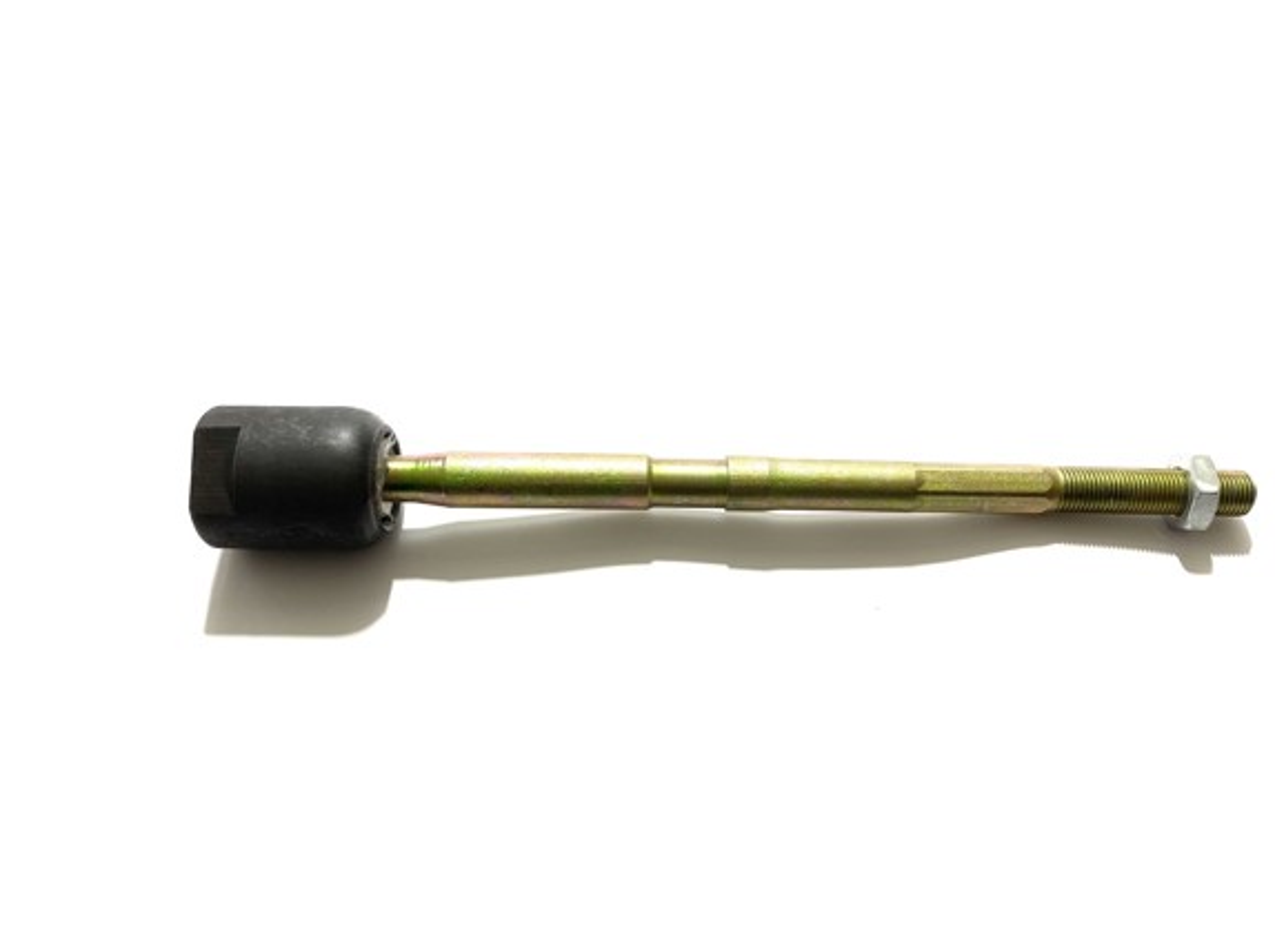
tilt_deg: -62.1
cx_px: 709
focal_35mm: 29
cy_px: 505
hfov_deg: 61.6
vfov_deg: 48.1
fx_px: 1067
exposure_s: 1/100
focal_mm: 4.25
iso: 50
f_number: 1.8
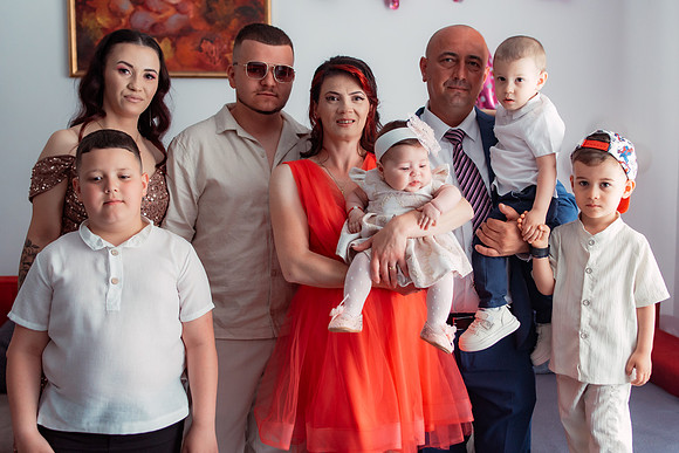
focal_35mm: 39
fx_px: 730
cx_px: 366
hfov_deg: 49.9
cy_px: 217
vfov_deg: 34.5
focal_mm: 35
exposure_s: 1/200
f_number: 2.5
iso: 800
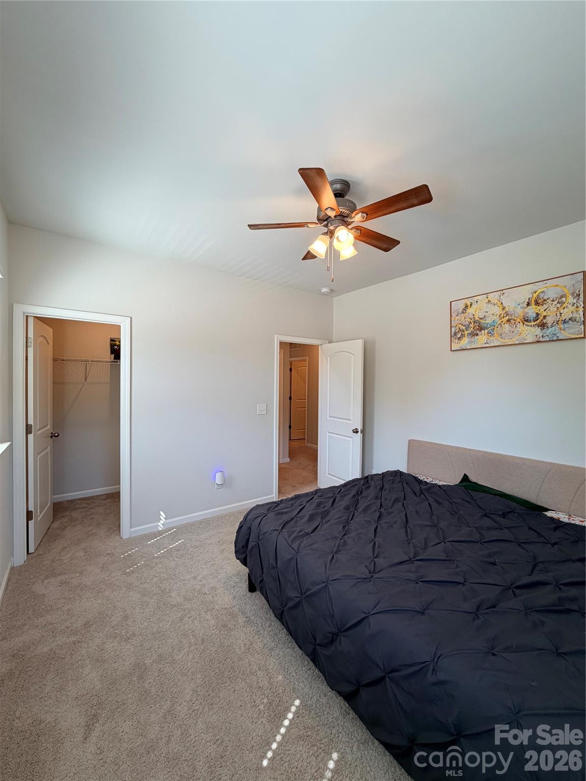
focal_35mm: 14
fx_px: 316
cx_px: 293
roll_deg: -0.7
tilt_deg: -1.3
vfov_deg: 102.1
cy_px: 390
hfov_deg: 85.7
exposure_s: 1/120
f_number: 2.2
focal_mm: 2.22
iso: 100
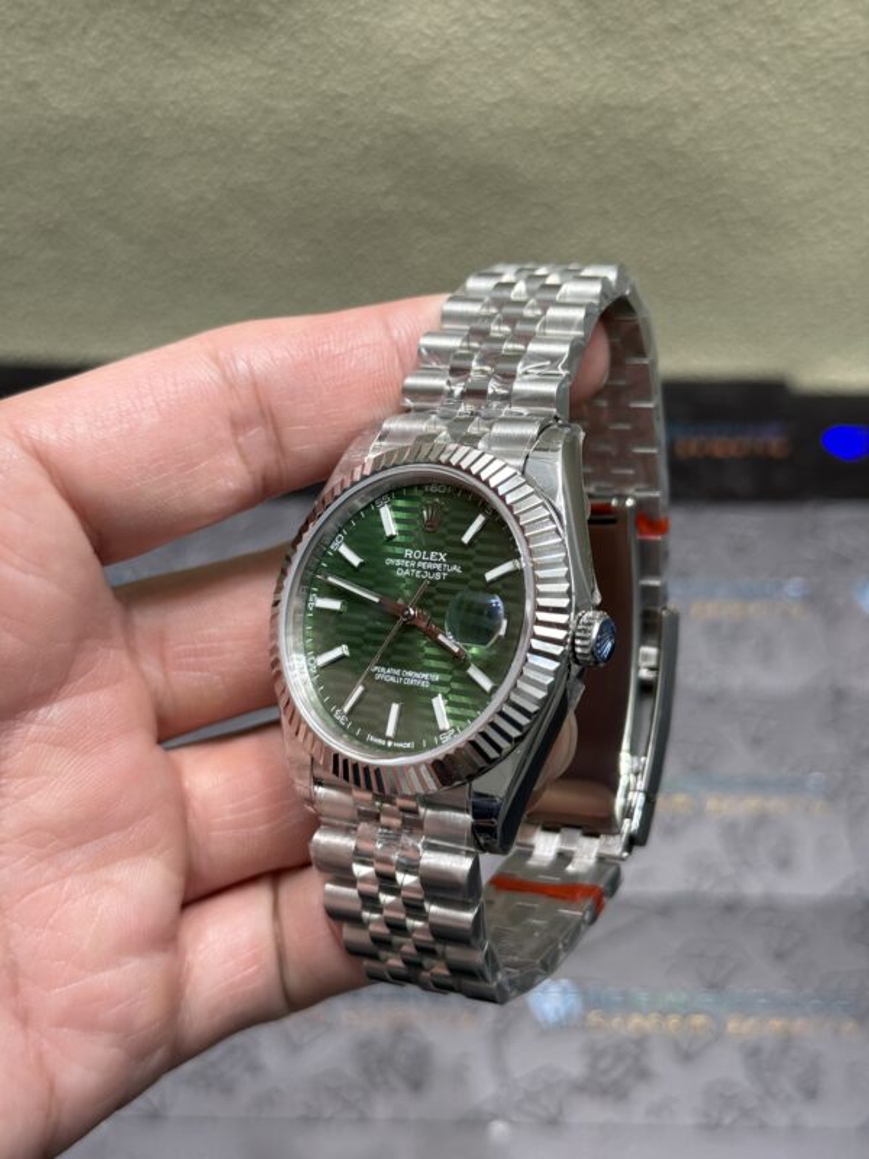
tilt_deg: -53.2
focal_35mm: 48
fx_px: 1607
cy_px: 580
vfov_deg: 39.7
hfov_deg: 30.3
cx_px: 434
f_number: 1.78
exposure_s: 1/100
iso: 80
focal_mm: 6.76
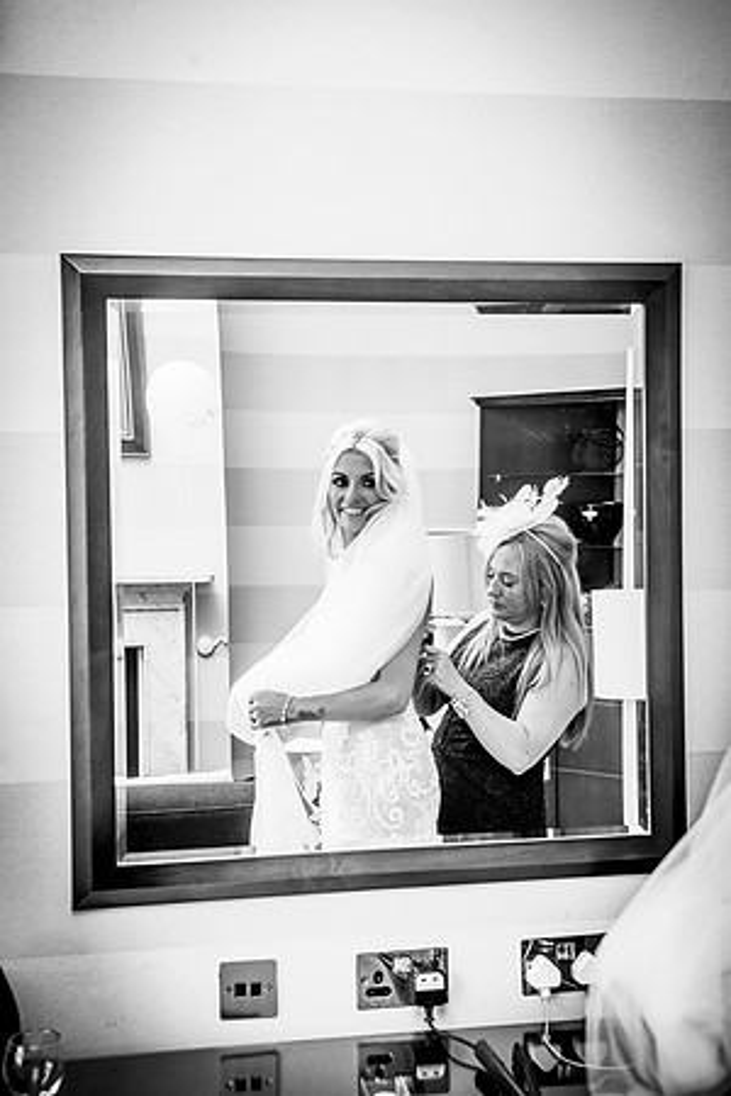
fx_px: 1706
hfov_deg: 24.2
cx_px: 366
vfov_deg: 35.6
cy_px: 548
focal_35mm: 56
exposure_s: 1/60
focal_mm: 56
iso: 320
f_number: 5.6
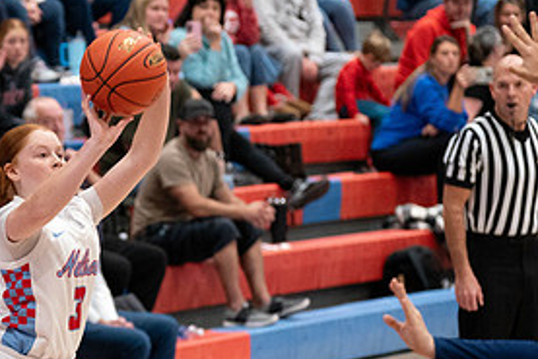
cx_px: 27
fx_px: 3499
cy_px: 278
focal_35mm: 234
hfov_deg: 8.8
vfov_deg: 5.9
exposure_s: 1/1000
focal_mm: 100
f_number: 2.8
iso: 5000
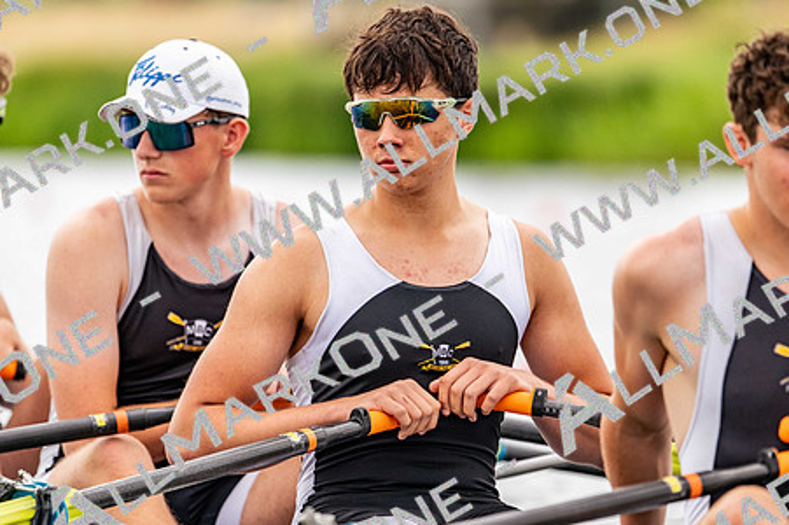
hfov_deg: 4.0
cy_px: 290
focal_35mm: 514
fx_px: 11257
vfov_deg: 2.7
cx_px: 404
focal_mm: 400
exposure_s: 1/2500
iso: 640
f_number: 4.5
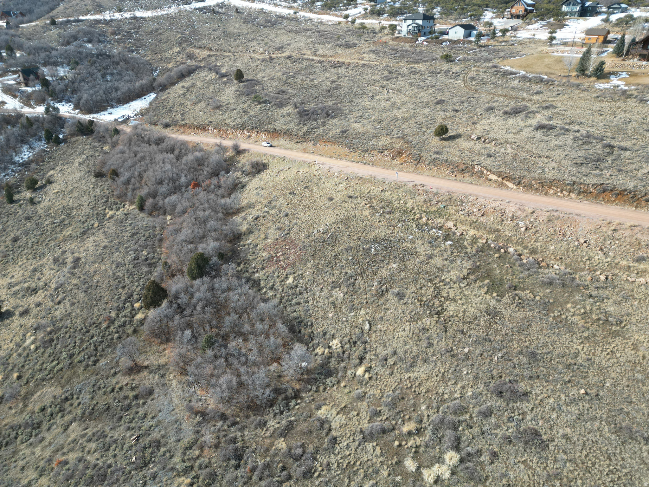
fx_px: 450
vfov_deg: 56.8
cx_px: 324
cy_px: 244
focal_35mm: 24
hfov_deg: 71.6
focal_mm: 6.72
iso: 100
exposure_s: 1/1000
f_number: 1.7
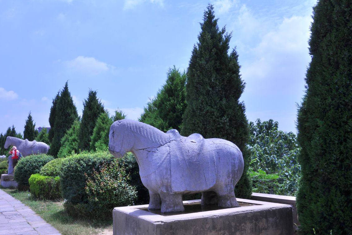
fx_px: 372
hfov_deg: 50.6
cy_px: 135
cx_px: 155
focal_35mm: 38
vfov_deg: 35.0
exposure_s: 1/125
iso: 200
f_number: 18
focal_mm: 22
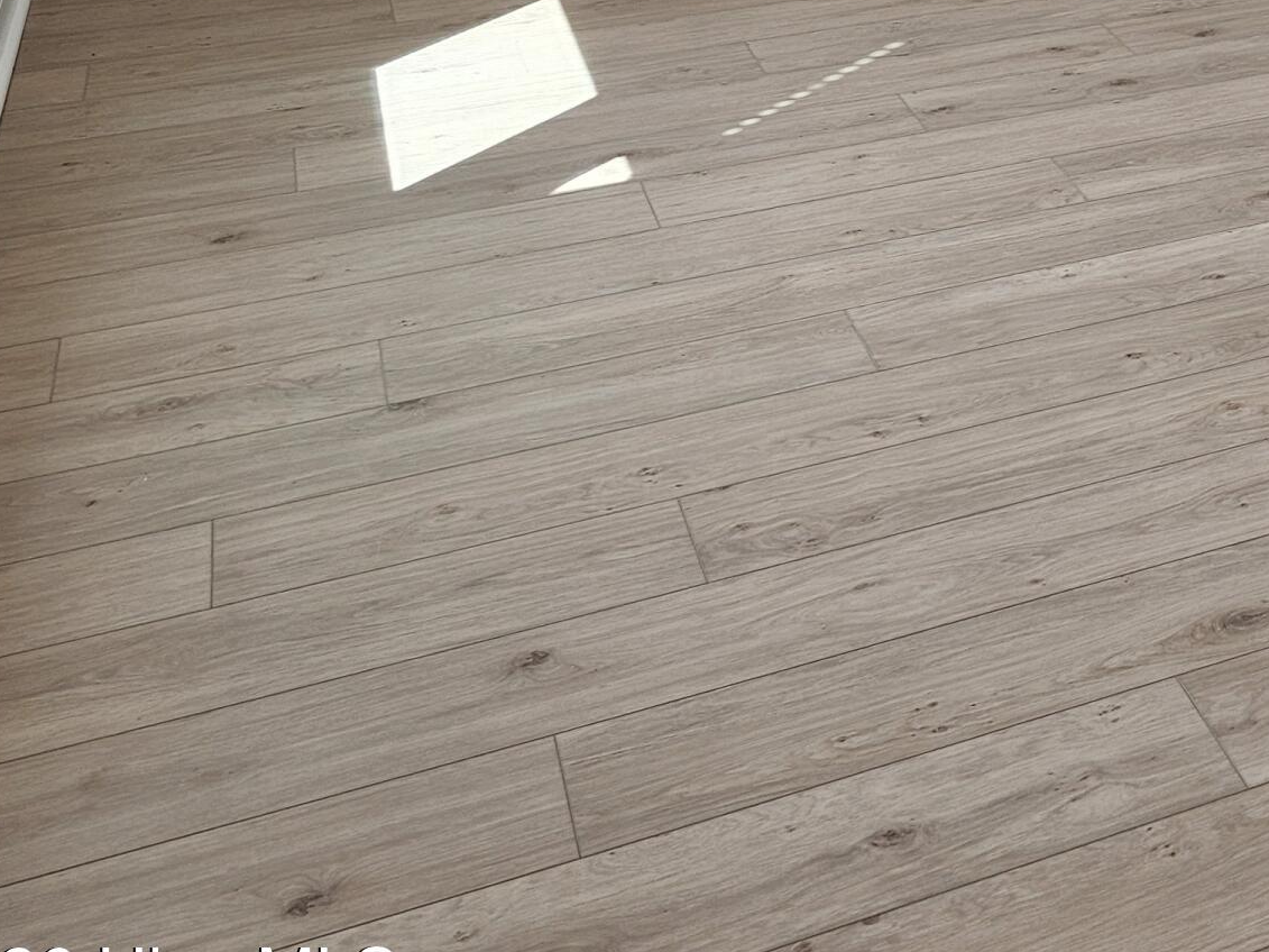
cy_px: -173
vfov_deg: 22.3
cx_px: 1544
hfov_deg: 27.6
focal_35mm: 61
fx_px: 2236
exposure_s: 1/120
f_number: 1.7
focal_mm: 6.3
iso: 64
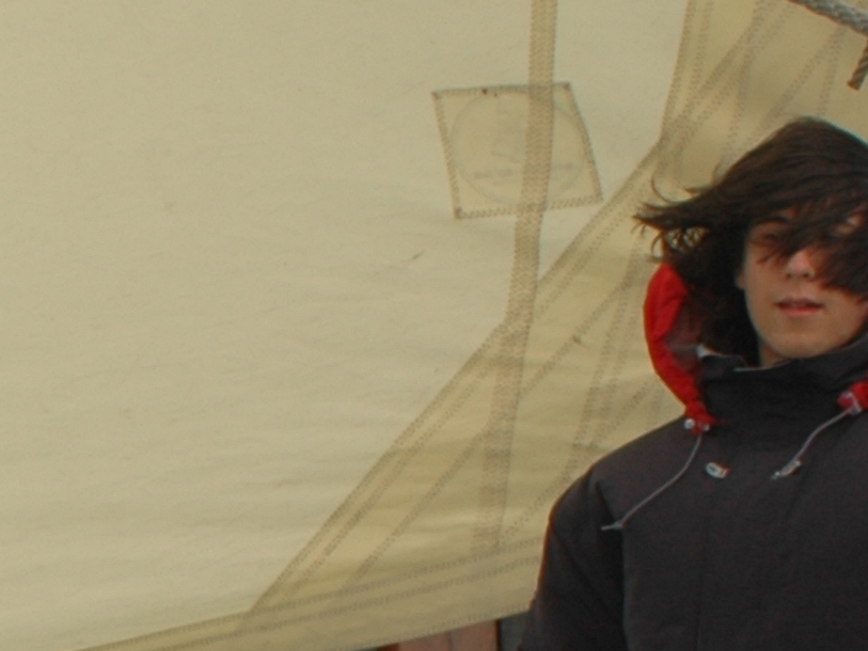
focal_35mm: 225
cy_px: 830
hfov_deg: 8.5
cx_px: -676
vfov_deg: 6.5
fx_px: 5653
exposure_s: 1/250
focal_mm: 31
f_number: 8
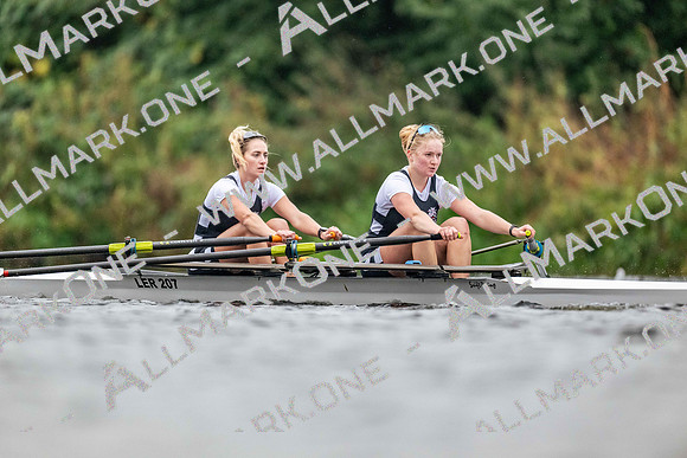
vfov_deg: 2.3
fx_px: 11452
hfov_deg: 3.4
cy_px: 229
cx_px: 344
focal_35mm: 600
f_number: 4
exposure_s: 1/2500
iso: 4500
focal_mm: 600
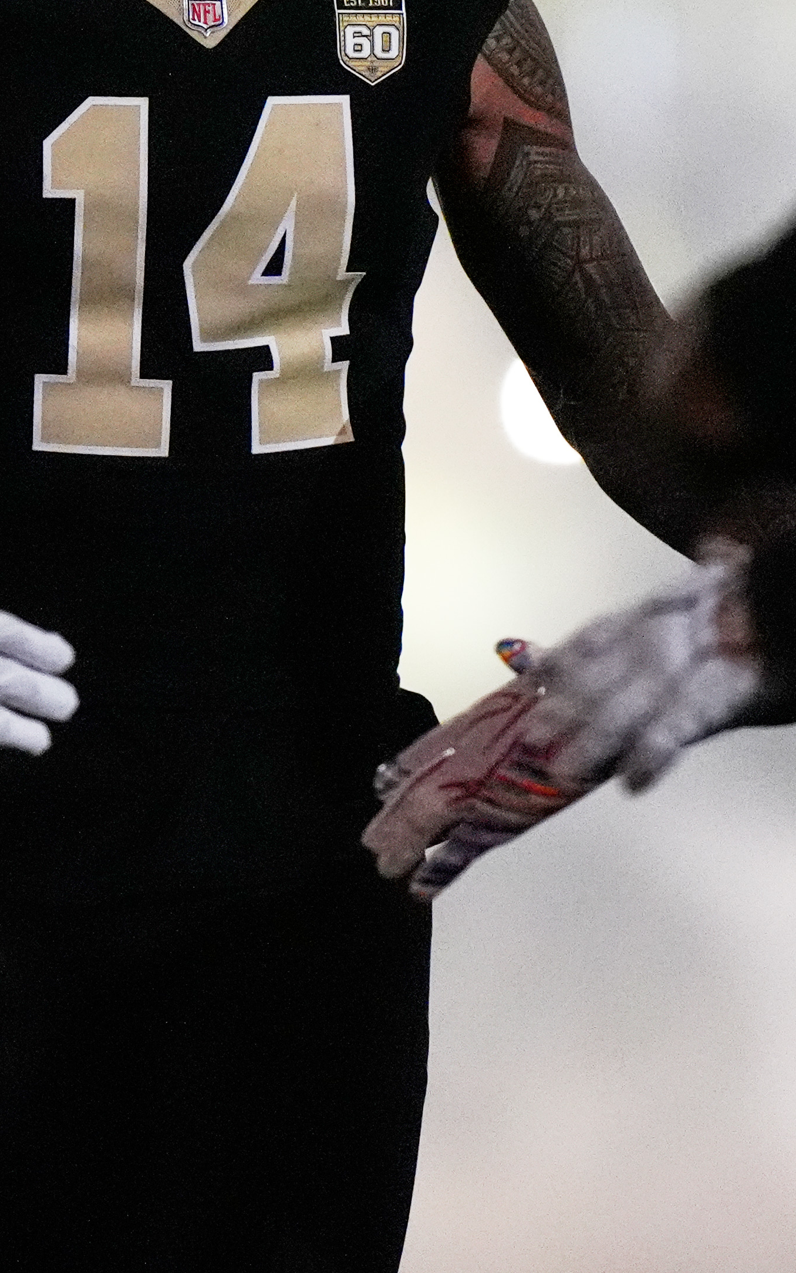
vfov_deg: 1.9
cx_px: 125
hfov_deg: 1.2
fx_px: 39123
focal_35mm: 1127
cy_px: 155
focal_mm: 400
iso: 8000
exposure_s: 1/800
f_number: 2.8
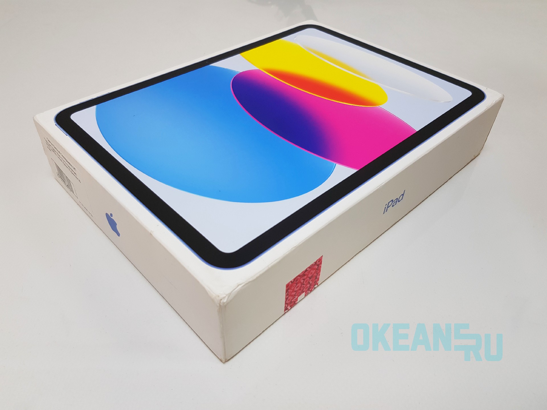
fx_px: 411
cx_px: 274
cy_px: 205
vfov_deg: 53.1
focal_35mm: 26
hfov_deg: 67.3
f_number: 1.7
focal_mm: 4.3
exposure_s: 1/50
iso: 64
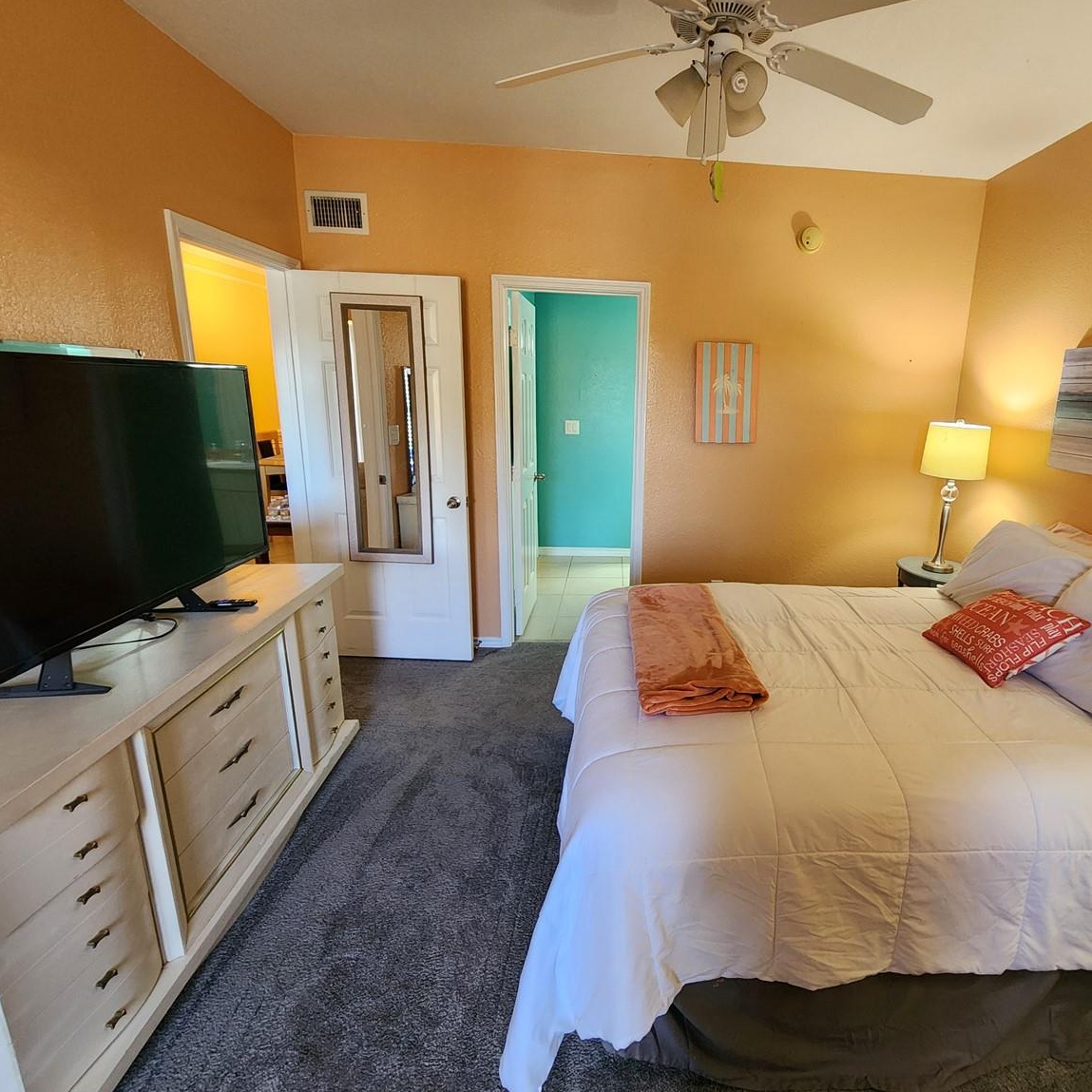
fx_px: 571
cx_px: 666
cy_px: 537
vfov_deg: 87.4
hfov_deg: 86.1
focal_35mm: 16
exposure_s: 1/40
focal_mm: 2.2
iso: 400
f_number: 2.2
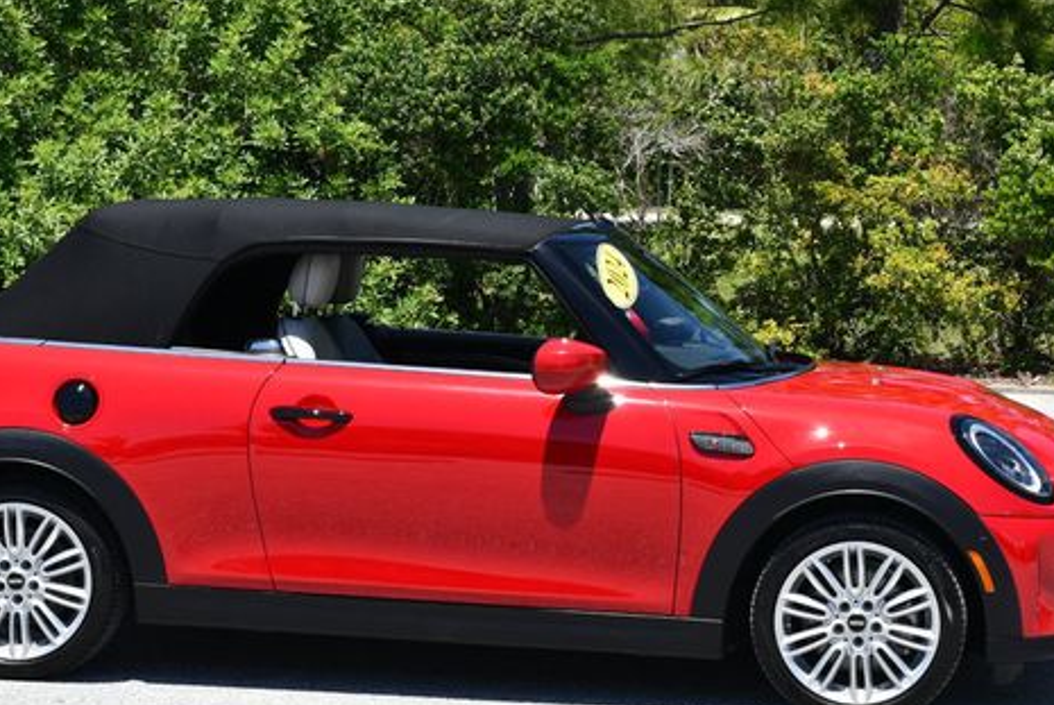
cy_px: 331
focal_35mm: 110
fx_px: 3224
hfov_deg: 18.6
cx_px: 501
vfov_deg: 12.5
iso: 125
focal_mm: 40
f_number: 8
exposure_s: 1/250
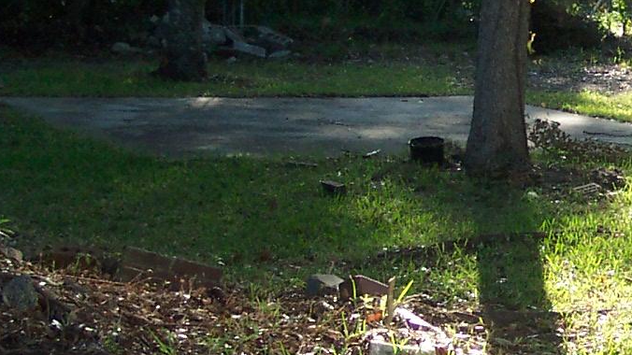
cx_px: 815
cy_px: 110
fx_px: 1776
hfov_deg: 18.8
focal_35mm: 106
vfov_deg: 11.4
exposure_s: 1/350
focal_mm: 8
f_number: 2.8
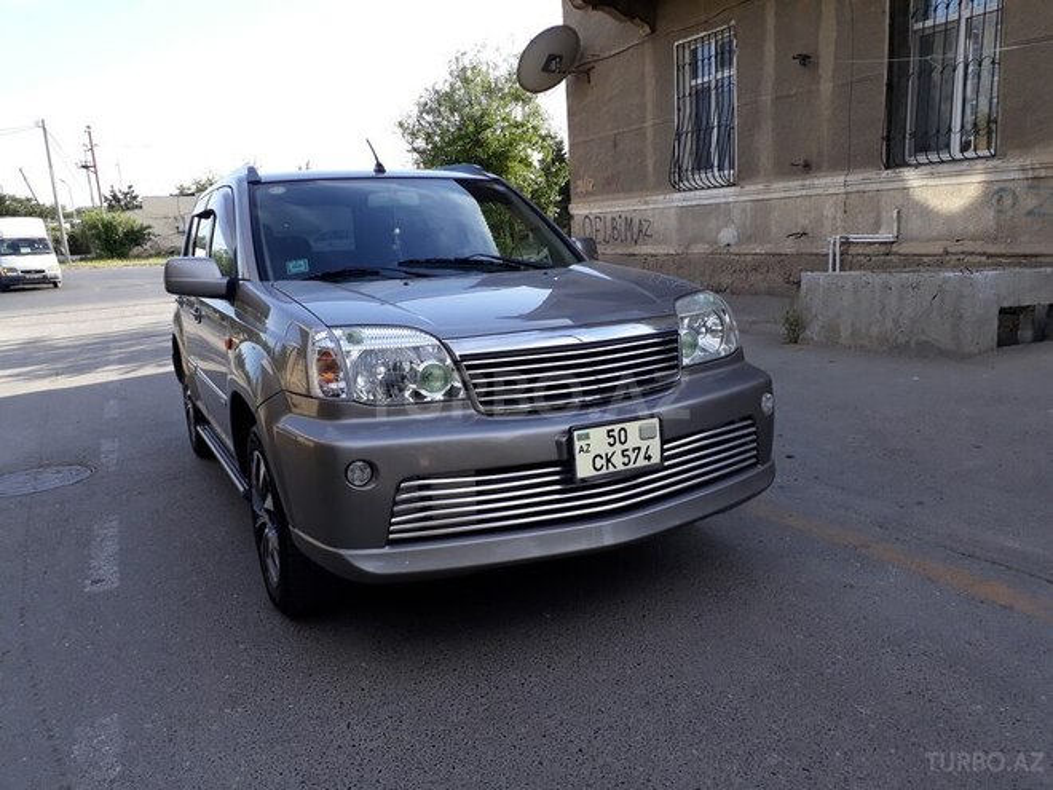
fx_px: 821
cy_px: 395
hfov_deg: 65.3
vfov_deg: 51.4
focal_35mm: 27
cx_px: 526
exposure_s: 1/536
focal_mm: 3.6
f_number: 1.9
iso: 40
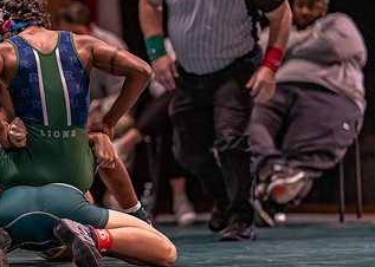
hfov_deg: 7.6
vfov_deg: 5.4
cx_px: 51
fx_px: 2810
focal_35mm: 264
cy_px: 124
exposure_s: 1/800
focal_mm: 135
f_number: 1.8
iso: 2500
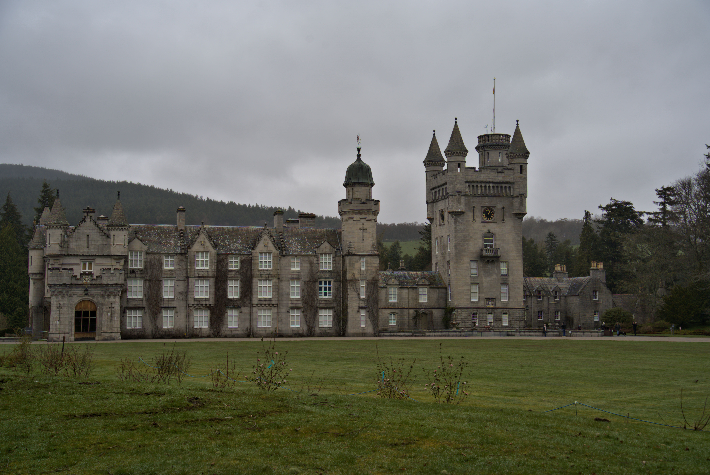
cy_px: 238
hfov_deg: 39.6
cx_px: 355
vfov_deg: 27.0
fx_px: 987
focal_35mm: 50
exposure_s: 1/125
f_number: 8
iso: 100
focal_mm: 50
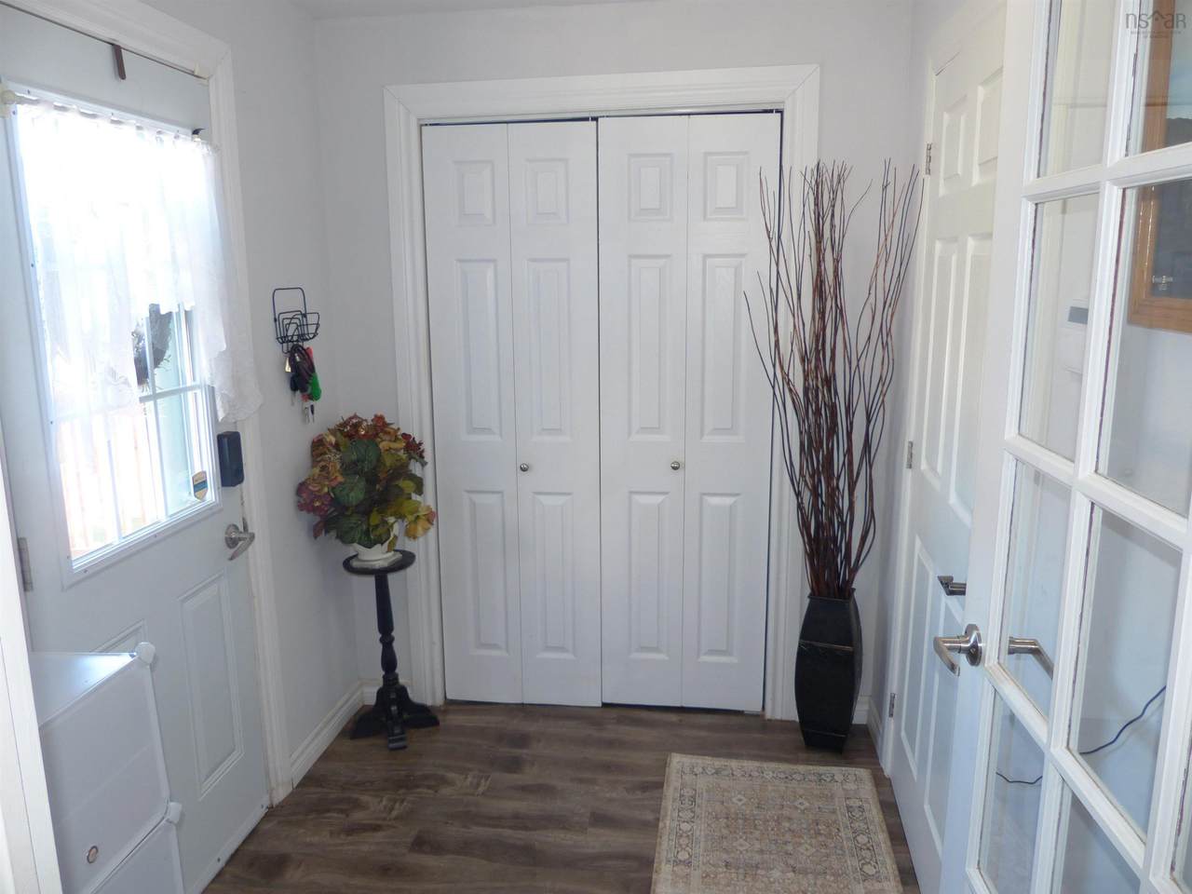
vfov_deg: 54.9
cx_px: 596
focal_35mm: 25
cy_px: 447
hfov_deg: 69.4
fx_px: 861
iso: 100
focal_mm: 4.5
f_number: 2.8
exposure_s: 1/30
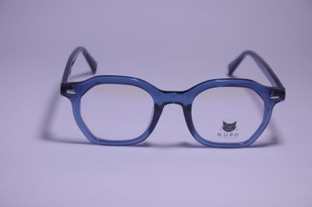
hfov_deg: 18.2
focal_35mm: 112
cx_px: 156
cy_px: 104
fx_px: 974
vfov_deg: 12.2
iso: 200
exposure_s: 1/160
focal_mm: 75
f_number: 5.3
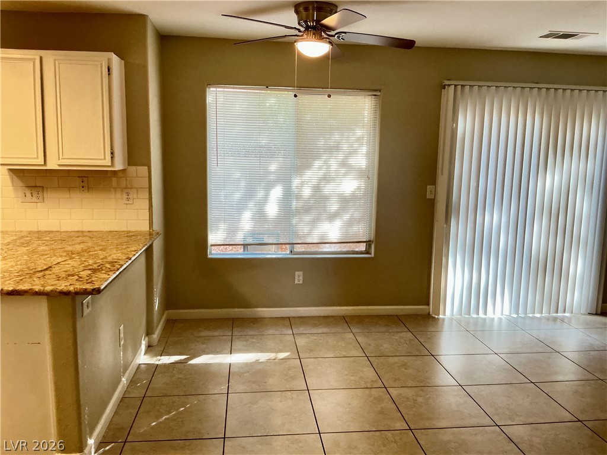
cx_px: 304
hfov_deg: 61.7
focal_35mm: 29
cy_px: 228
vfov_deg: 48.2
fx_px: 509
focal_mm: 3
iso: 125
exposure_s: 1/60
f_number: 1.8
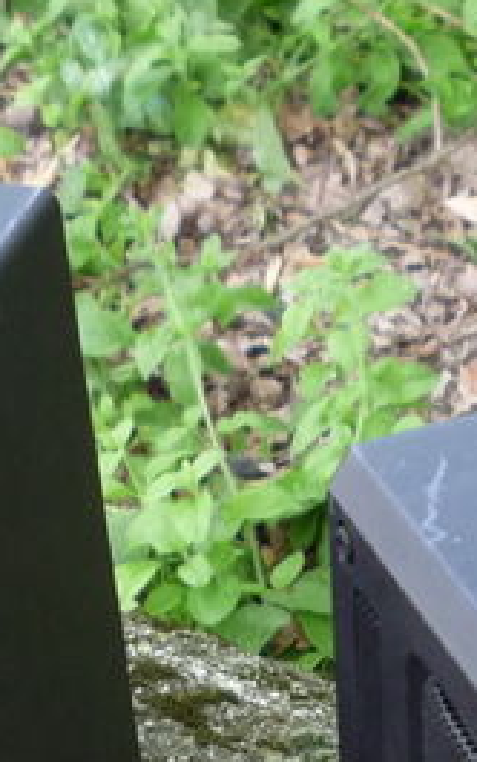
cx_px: 279
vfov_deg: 16.3
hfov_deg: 10.9
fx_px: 2492
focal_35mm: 120
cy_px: 1044
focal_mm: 5.2
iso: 160
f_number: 3.3
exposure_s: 1/30
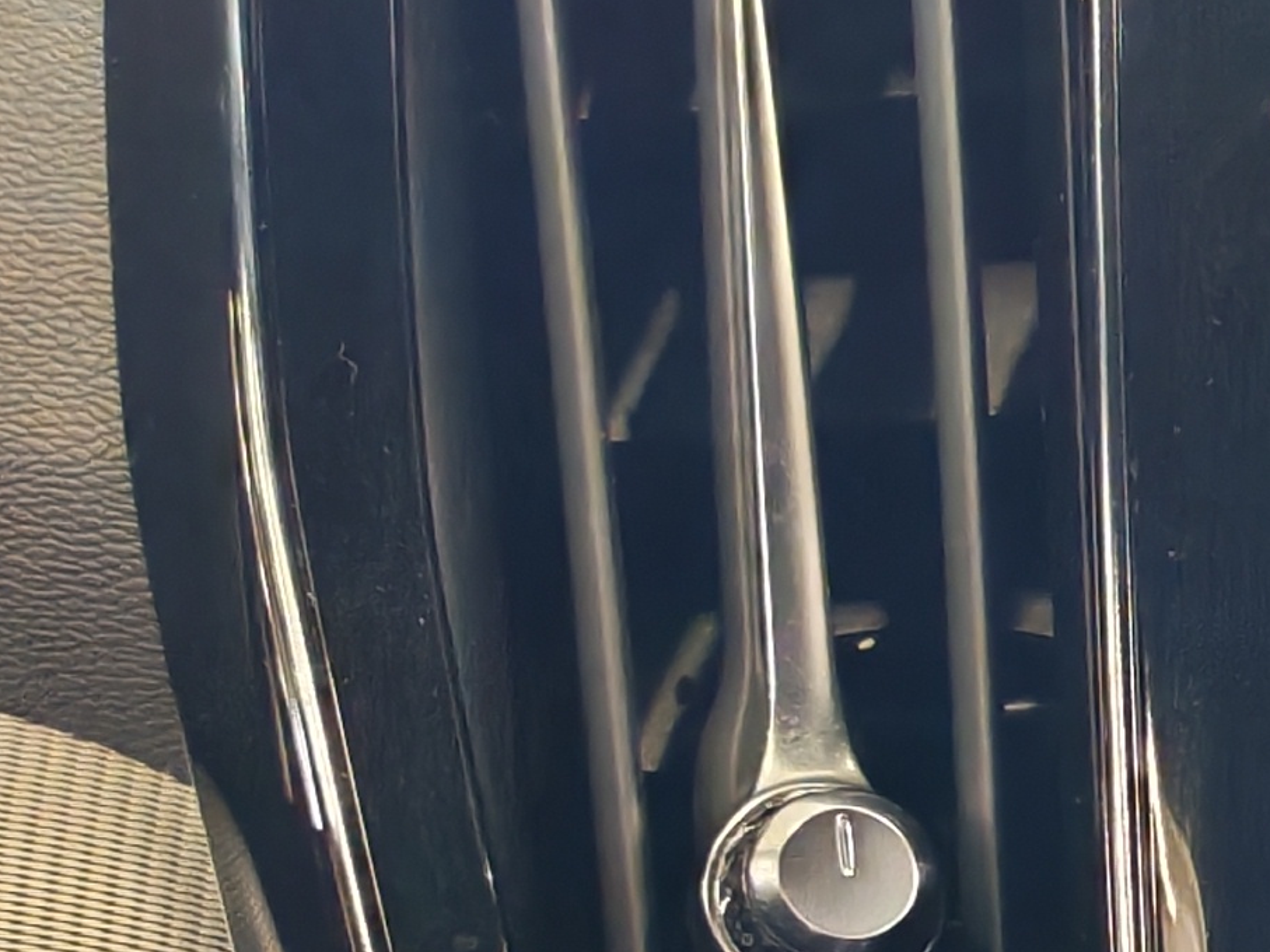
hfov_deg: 12.5
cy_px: 1428
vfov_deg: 10.2
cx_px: 2473
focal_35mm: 140
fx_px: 5136
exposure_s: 1/50
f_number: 1.9
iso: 2500
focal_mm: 6.12
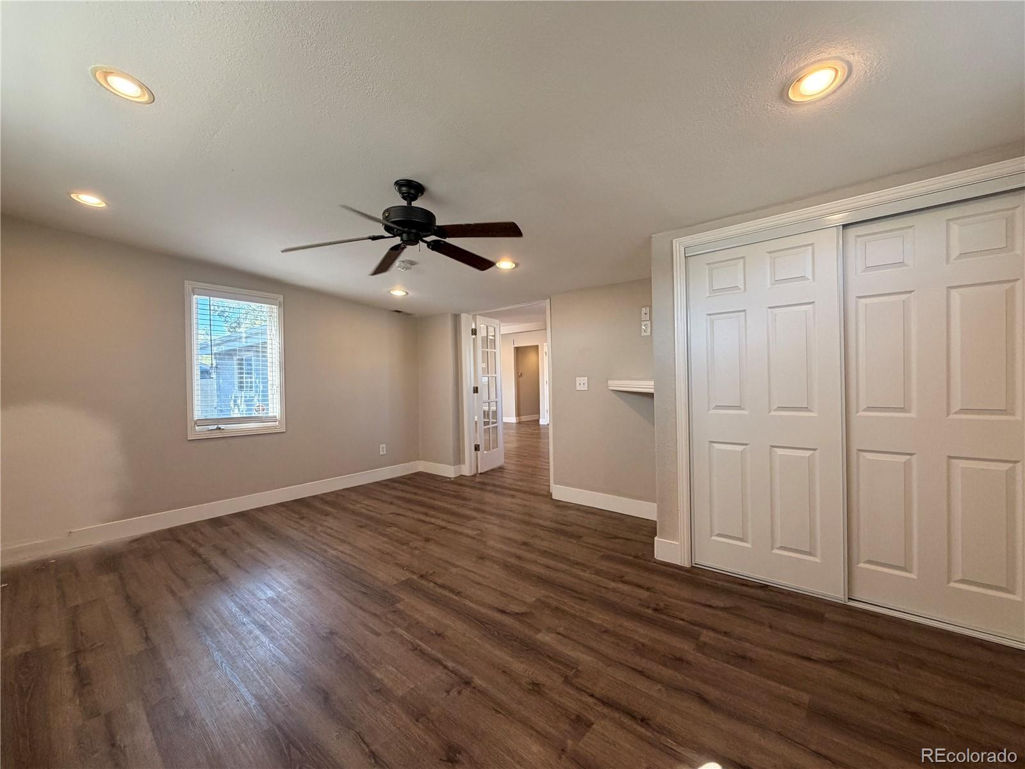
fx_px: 415
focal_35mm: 14
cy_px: 384
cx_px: 512
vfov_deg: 85.7
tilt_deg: -0.2
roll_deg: +1.1
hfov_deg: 102.1
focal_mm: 2.22
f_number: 2.2
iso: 250
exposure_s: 1/120
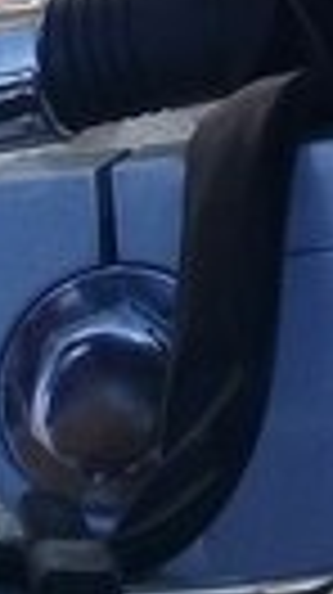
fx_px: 1999
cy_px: -288
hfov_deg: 8.8
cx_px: 752
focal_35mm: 127
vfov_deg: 15.6
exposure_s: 1/1121
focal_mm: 3.3
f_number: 2.2
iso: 50
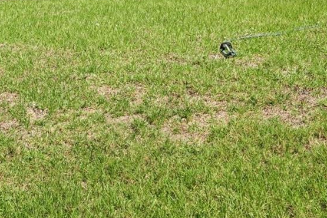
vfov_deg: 13.4
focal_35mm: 99
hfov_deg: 20.4
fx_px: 903
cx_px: 79
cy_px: -51
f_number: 8
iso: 400
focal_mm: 34.5
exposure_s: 1/1000
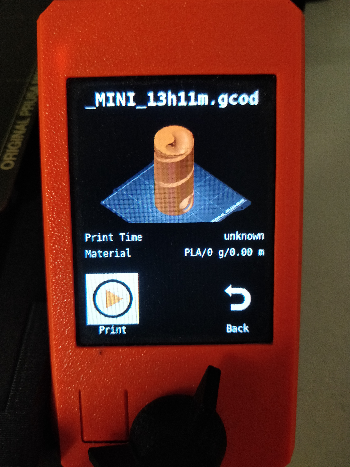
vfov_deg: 71.6
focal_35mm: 24
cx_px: 175
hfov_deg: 56.8
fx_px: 324
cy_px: 234
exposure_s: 1/33
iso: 1250
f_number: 1.7
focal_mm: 4.1
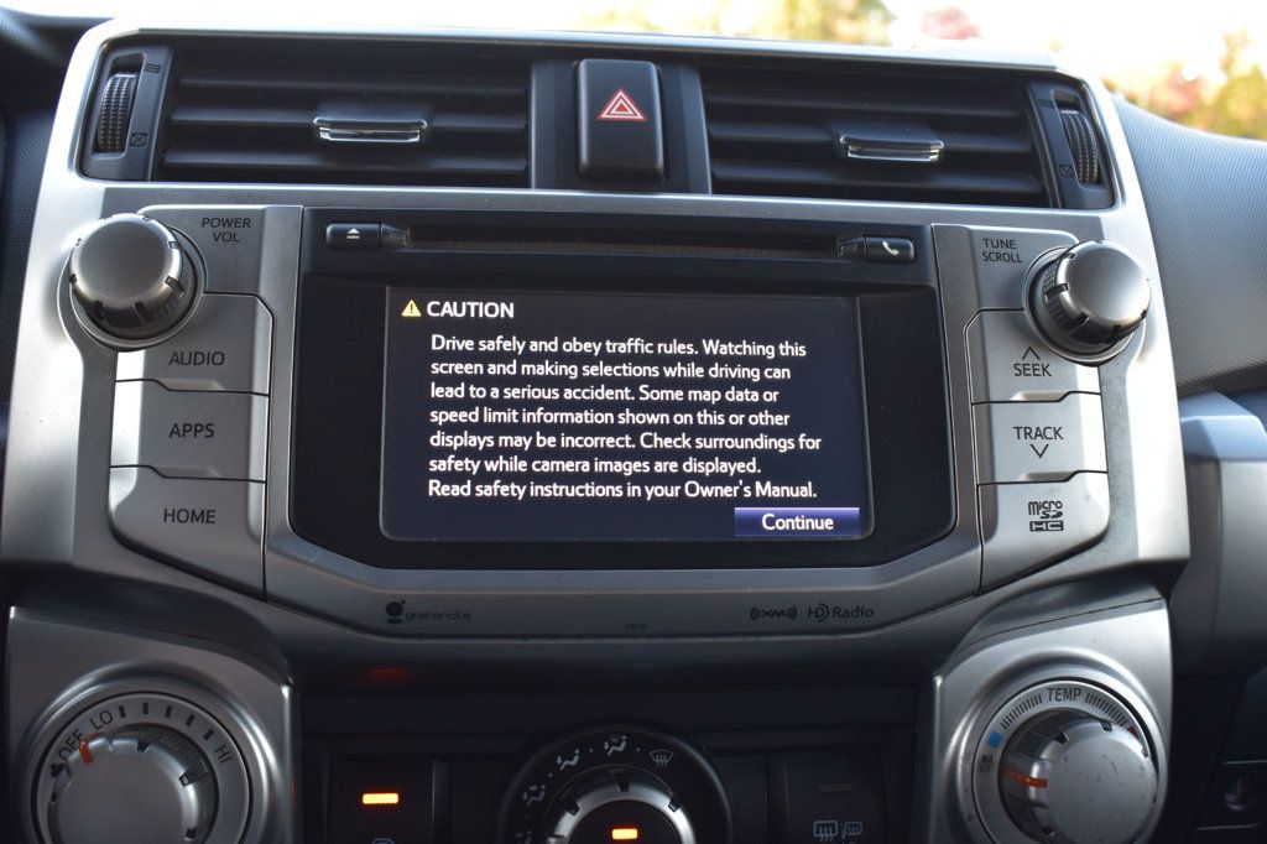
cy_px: 422
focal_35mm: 36
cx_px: 634
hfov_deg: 53.1
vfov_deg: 36.8
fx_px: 1267
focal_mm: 24
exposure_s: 1/15
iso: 560
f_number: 6.3
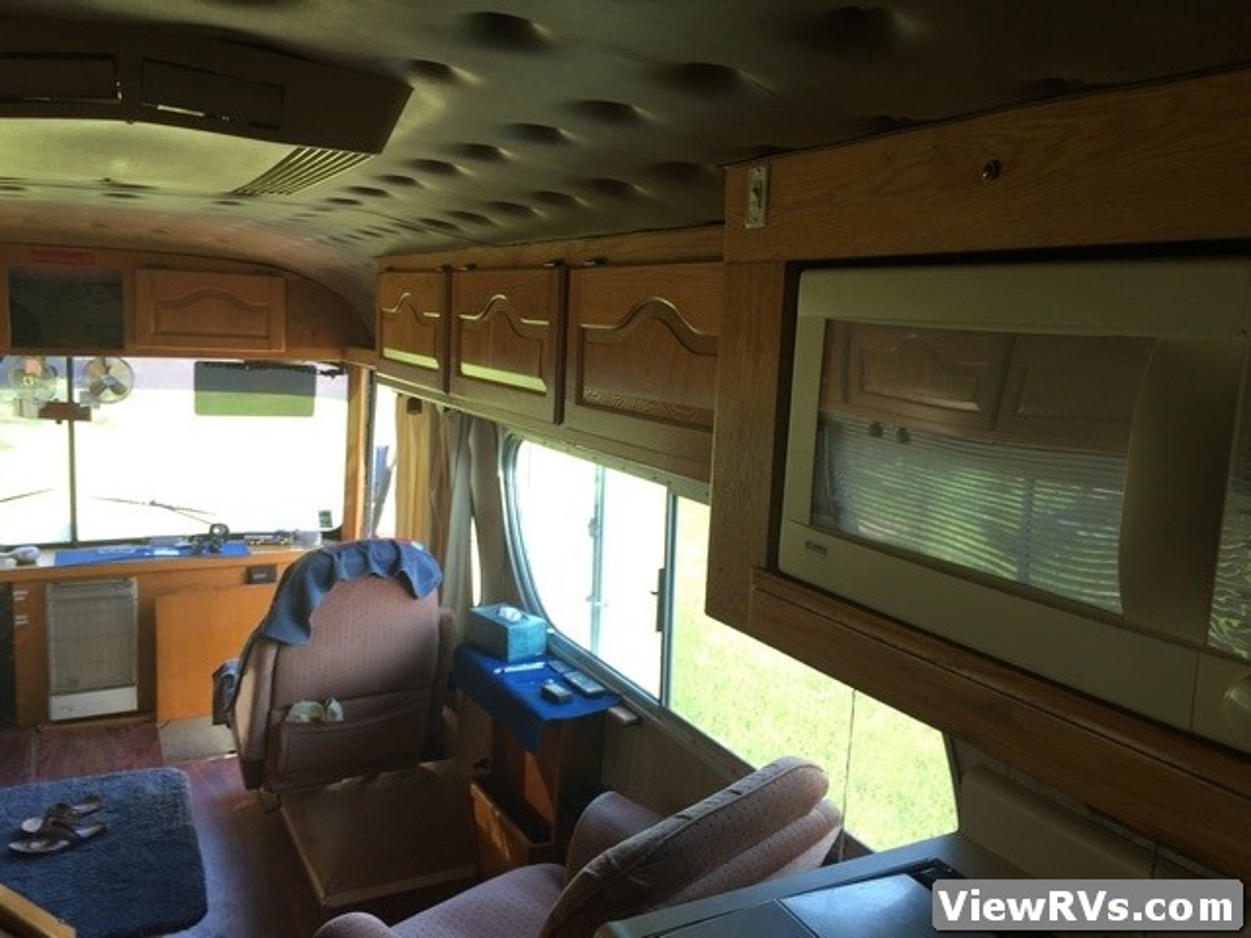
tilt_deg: -11.5
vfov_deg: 48.2
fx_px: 1048
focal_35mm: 29
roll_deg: -3.1
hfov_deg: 61.7
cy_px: 469
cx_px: 626
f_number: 2.2
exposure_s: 1/60
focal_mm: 4.15
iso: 32
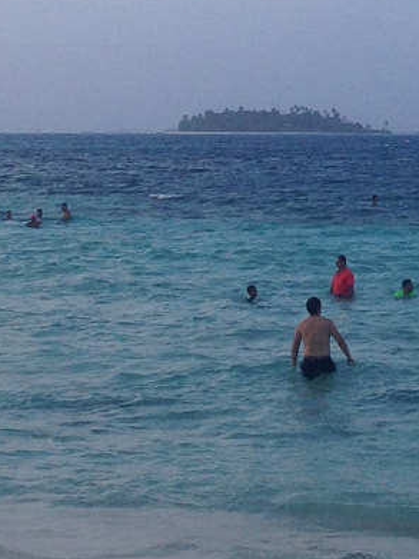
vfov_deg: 14.3
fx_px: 2180
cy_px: -33
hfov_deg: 10.9
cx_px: 375
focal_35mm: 135
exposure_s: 1/161
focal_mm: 4.12
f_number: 2.4
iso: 50
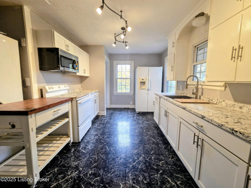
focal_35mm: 13
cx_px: 126
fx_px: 94
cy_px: 94
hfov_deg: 106.2
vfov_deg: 89.9
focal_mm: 2.2
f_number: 2.2
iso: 200
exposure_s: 1/60
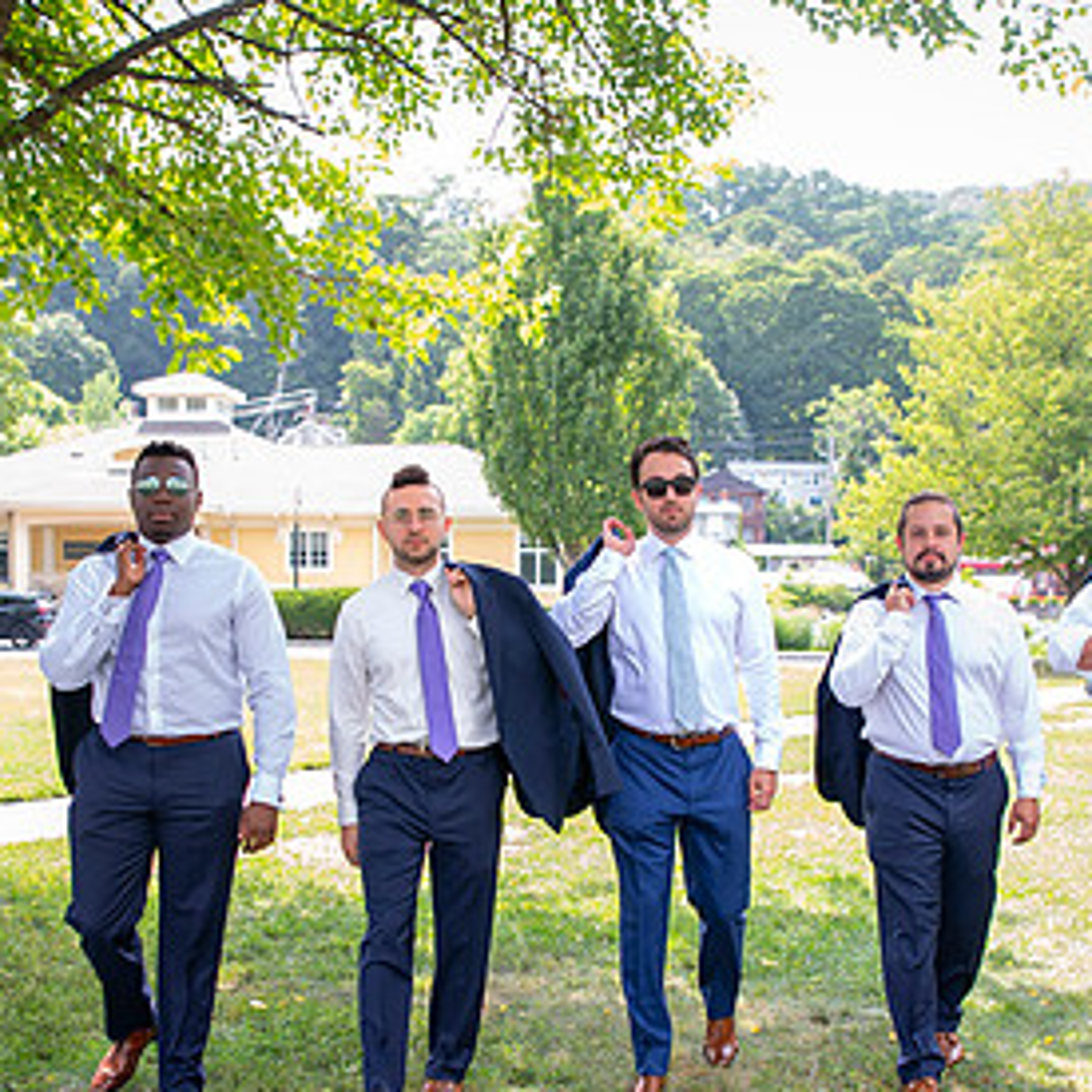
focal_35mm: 51
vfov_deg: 33.2
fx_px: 1820
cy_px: 686
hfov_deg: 33.4
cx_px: 578
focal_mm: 26
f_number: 2.8
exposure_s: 1/125
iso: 64
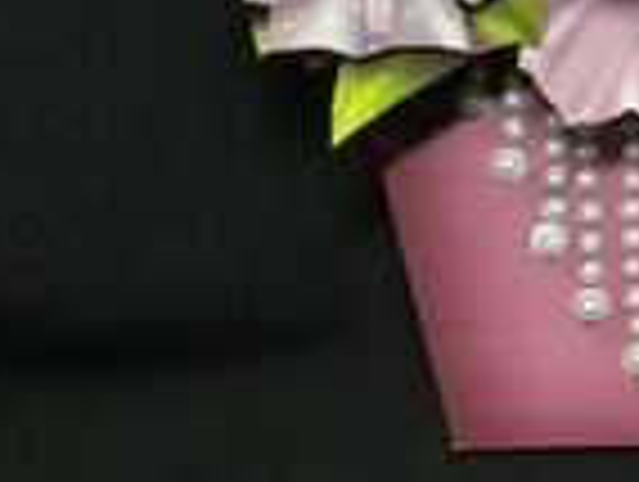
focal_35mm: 98
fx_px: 1812
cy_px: -146
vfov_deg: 14.5
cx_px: 842
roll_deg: +0.9
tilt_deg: -34.8
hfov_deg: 18.5
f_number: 2.4
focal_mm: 3.3
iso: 64
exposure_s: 1/33
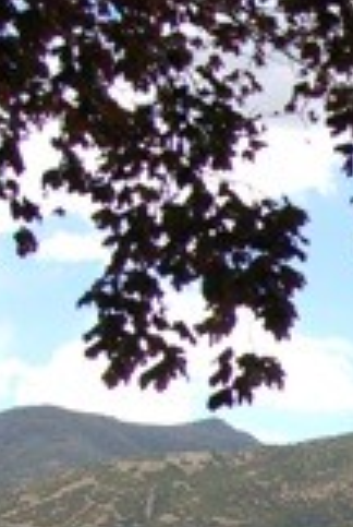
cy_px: 579
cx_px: 915
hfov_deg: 10.6
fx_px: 1567
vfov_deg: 18.4
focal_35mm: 107
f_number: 6.3
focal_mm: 18
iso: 200
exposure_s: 1/160
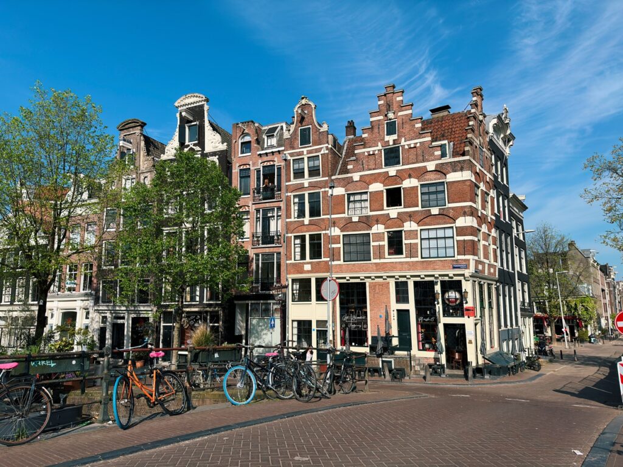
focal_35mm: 24
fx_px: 432
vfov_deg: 56.8
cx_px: 312
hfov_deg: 71.6
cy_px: 234
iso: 100
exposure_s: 1/7937
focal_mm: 6.86
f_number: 1.78
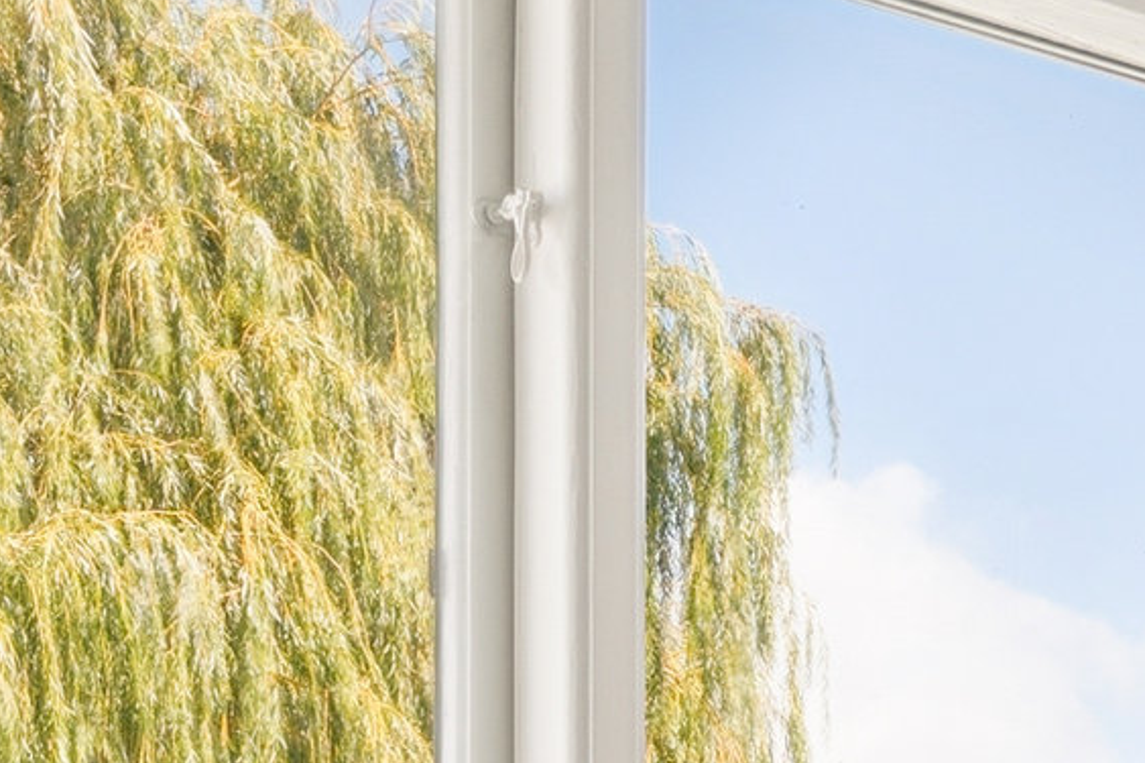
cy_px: 1318
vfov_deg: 11.2
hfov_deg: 16.7
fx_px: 3663
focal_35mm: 115
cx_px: 1517
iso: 200
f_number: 7.1
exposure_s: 1/125
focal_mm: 14.4
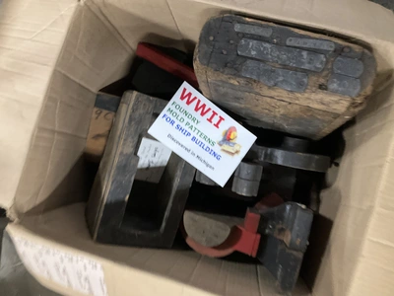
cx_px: 197
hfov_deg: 61.7
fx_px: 330
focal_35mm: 29
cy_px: 148
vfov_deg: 48.2
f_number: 1.8
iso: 320
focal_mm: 3
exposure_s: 1/30
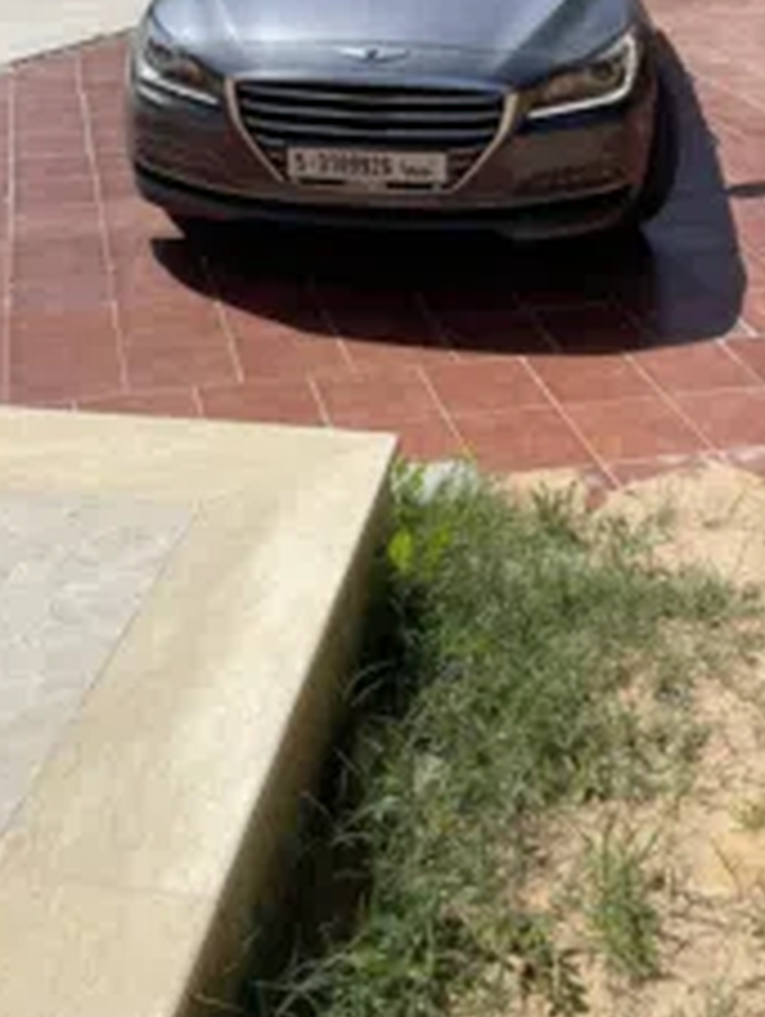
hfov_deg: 31.5
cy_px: 184
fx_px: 1353
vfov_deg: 39.4
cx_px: 432
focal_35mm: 46
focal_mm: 4.2
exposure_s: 1/5556
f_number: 1.6
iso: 32
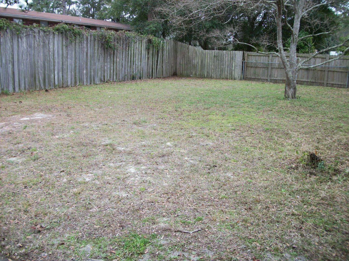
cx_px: 174
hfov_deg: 56.8
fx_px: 323
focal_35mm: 32
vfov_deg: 44.2
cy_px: 130
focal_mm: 5.7
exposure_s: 1/320
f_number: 2.9
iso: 80
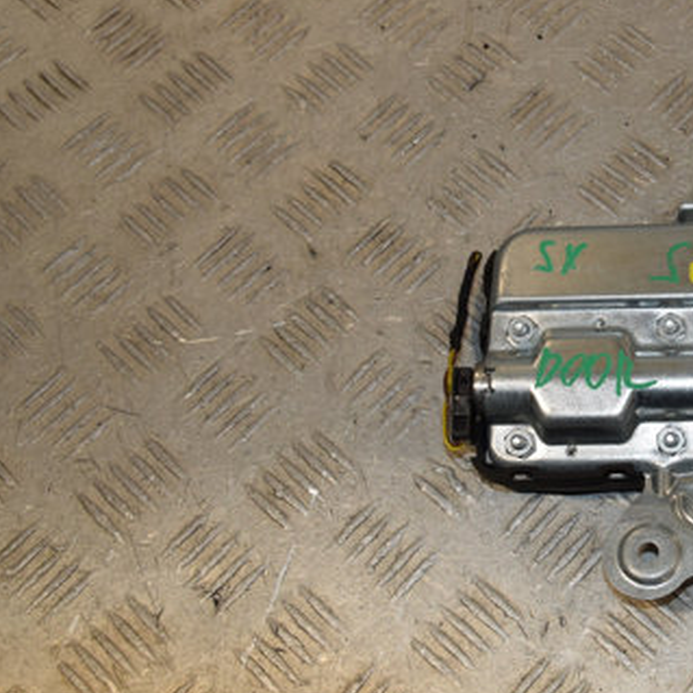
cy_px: 263
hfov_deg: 25.8
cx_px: 669
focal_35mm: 64
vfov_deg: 26.9
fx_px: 1446
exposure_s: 1/200
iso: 800
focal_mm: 25
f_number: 8
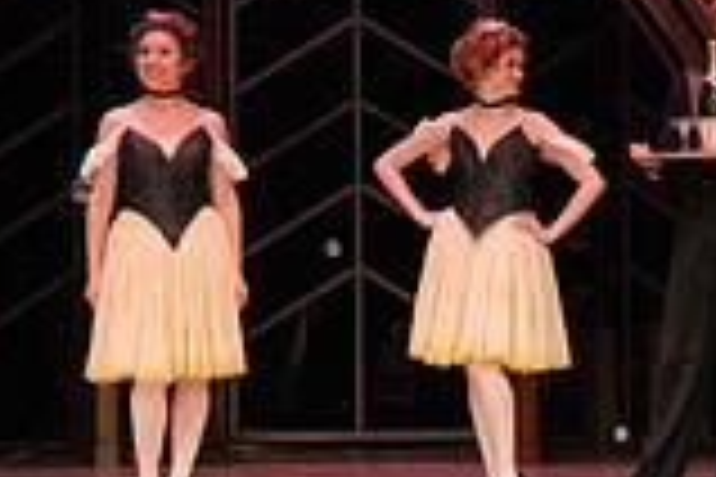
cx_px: 279
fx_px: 7855
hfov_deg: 5.2
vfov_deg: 3.5
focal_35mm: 395
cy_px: -277
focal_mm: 108
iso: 12800
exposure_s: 1/400
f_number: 14
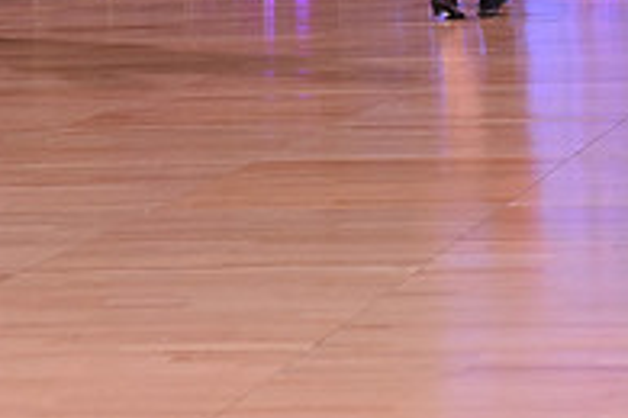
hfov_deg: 11.1
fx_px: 3210
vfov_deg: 7.4
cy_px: -172
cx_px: 538
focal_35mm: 184
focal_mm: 62
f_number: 5
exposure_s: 1/250
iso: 1600
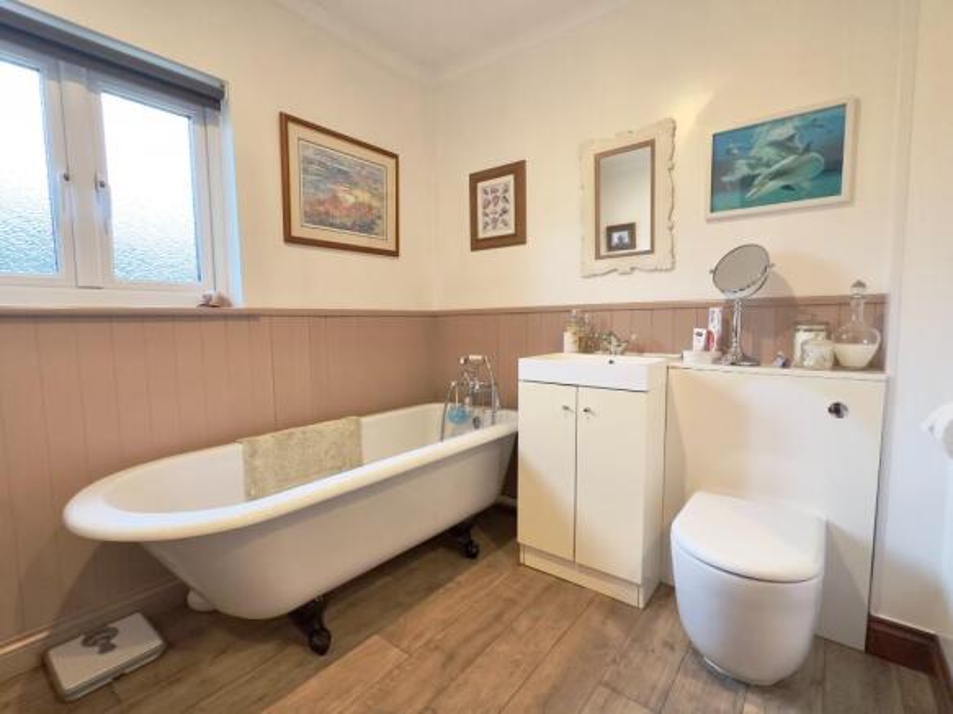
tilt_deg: -5.6
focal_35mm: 14
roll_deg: +0.3
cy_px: 357
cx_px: 476
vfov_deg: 85.7
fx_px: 385
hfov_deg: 102.1
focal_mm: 2.22
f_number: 2.2
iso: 250
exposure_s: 1/50
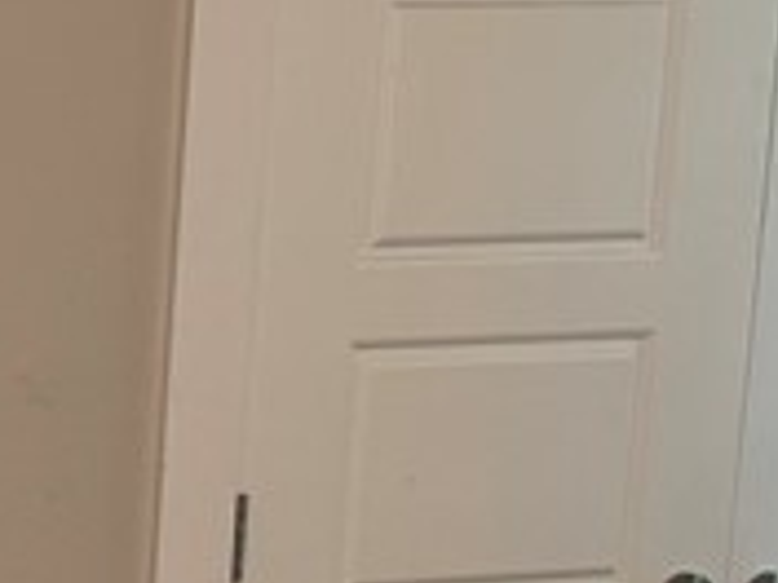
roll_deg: +0.3
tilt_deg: -14.6
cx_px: -751
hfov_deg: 12.5
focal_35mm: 140
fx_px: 3147
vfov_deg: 10.4
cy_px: 764
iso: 160
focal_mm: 6.76
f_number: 1.78
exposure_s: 1/60
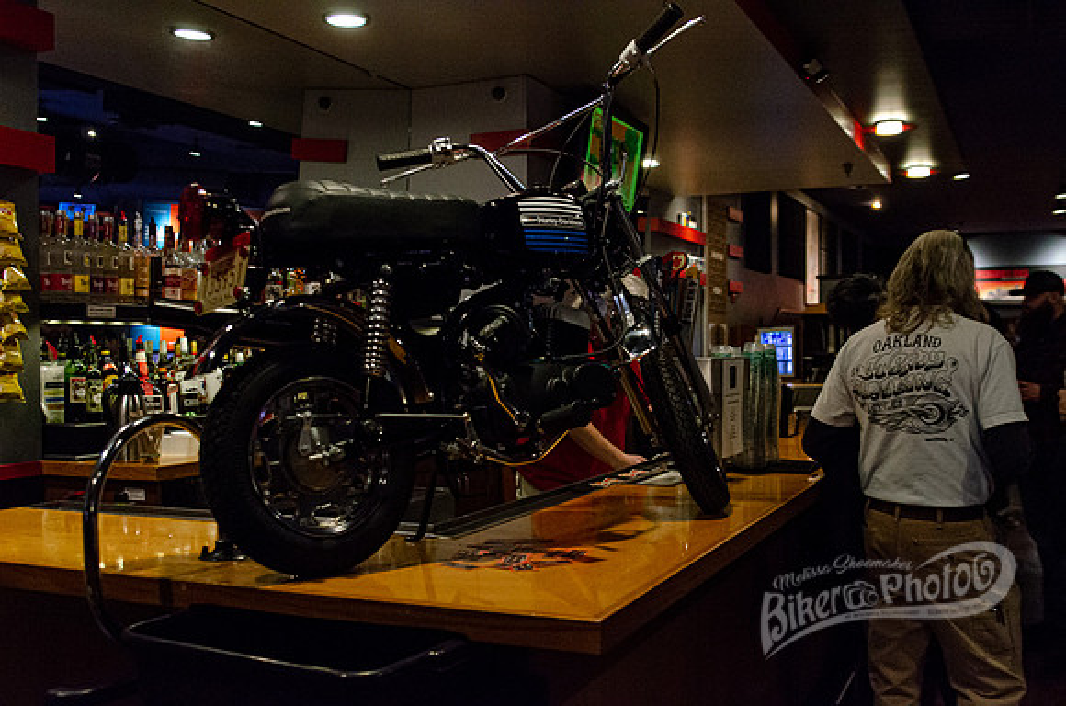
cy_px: 353
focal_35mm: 36
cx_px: 533
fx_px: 1064
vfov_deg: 36.7
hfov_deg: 53.2
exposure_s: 1/160
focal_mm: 24
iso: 1600
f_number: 2.8
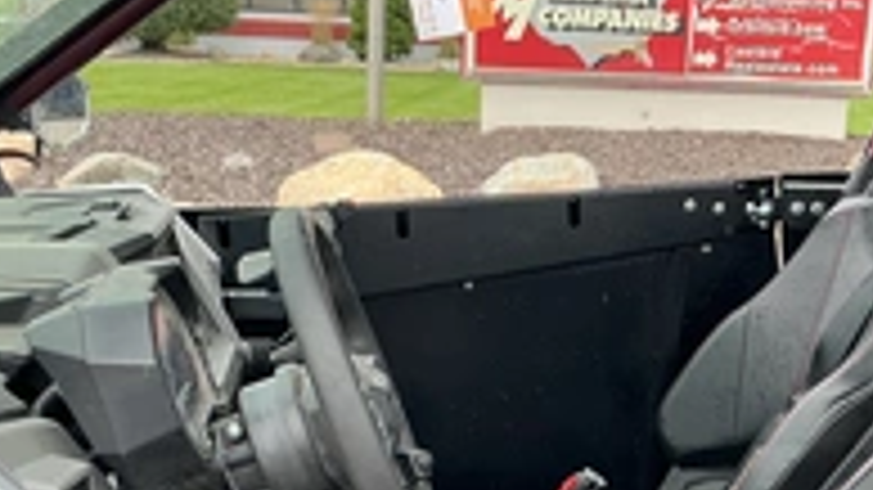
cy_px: 557
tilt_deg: -20.1
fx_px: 1458
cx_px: 540
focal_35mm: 63
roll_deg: -2.2
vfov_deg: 18.3
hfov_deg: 33.2
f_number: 1.8
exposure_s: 1/172
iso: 32
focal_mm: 3
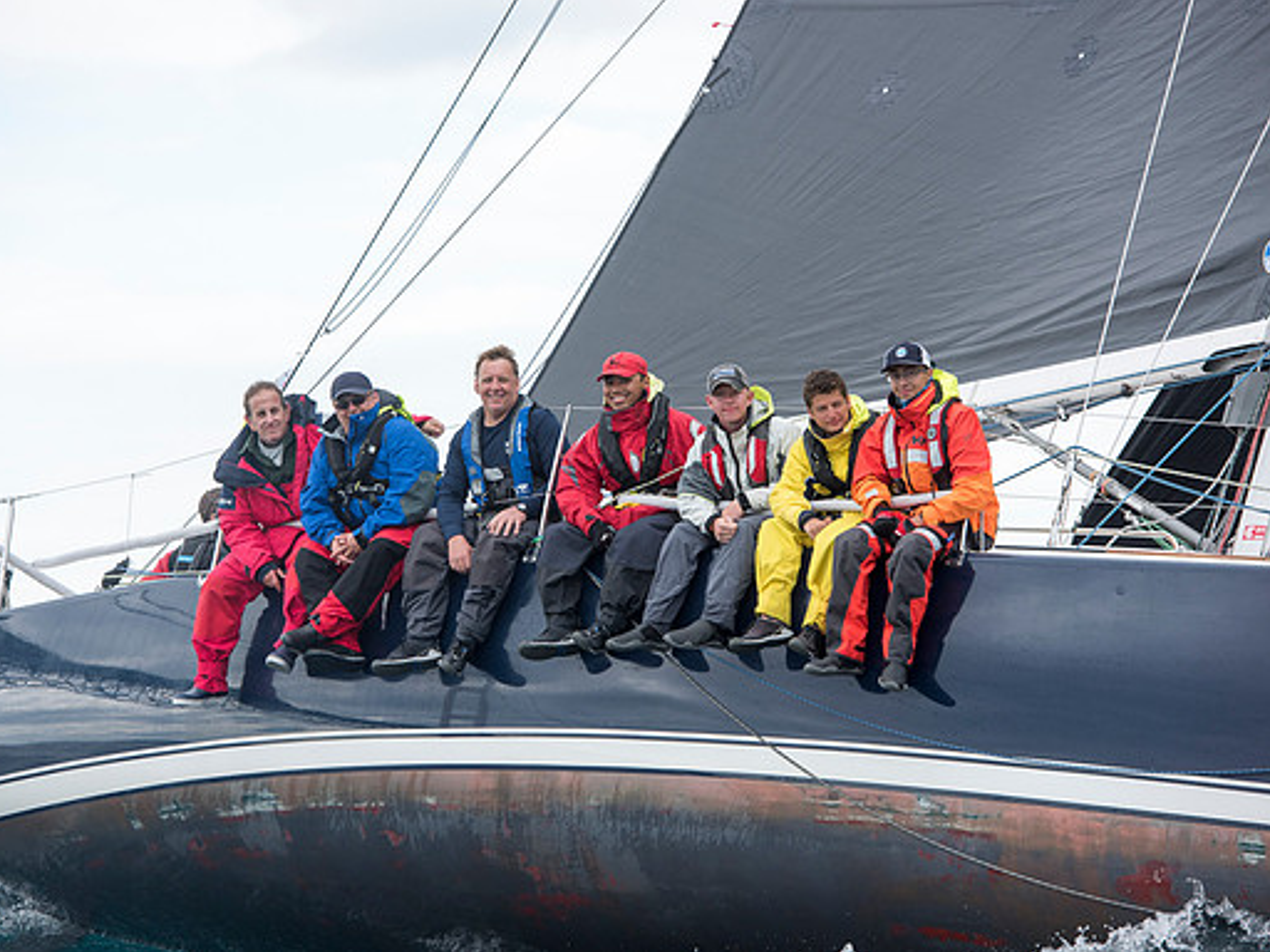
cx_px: 566
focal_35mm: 169
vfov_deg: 8.8
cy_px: 477
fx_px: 6200
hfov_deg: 11.7
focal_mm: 155
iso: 250
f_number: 5
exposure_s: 1/800
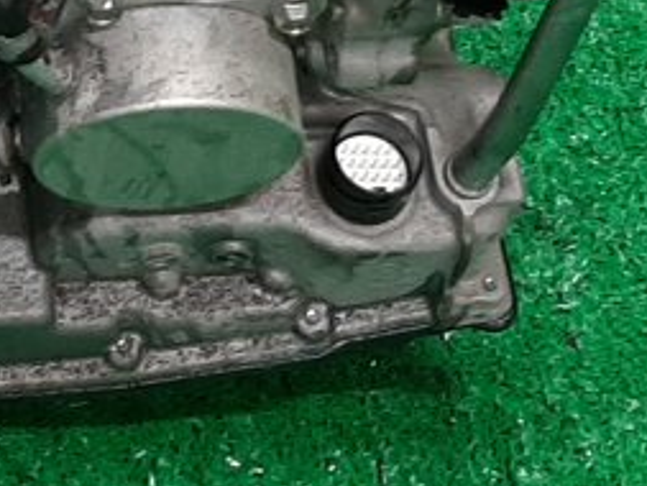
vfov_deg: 9.7
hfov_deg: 13.0
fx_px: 2768
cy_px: -286
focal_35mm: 148
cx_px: -138
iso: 109
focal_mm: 3.93
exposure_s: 1/50
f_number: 1.7
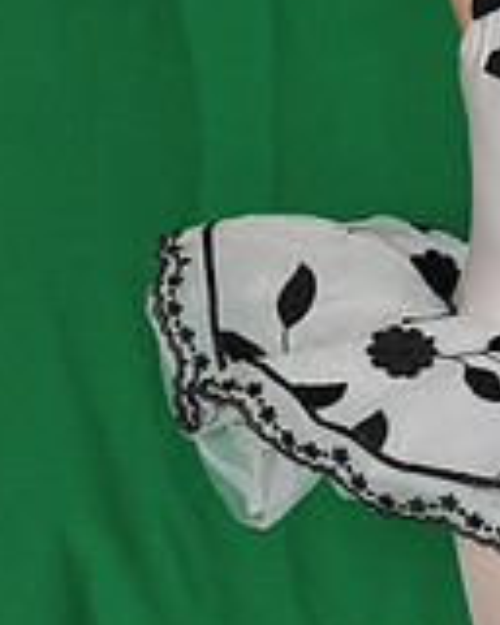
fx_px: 3533
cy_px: 215
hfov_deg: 8.0
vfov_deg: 10.1
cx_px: 602
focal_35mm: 191
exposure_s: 1/200
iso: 640
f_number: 4
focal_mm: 56
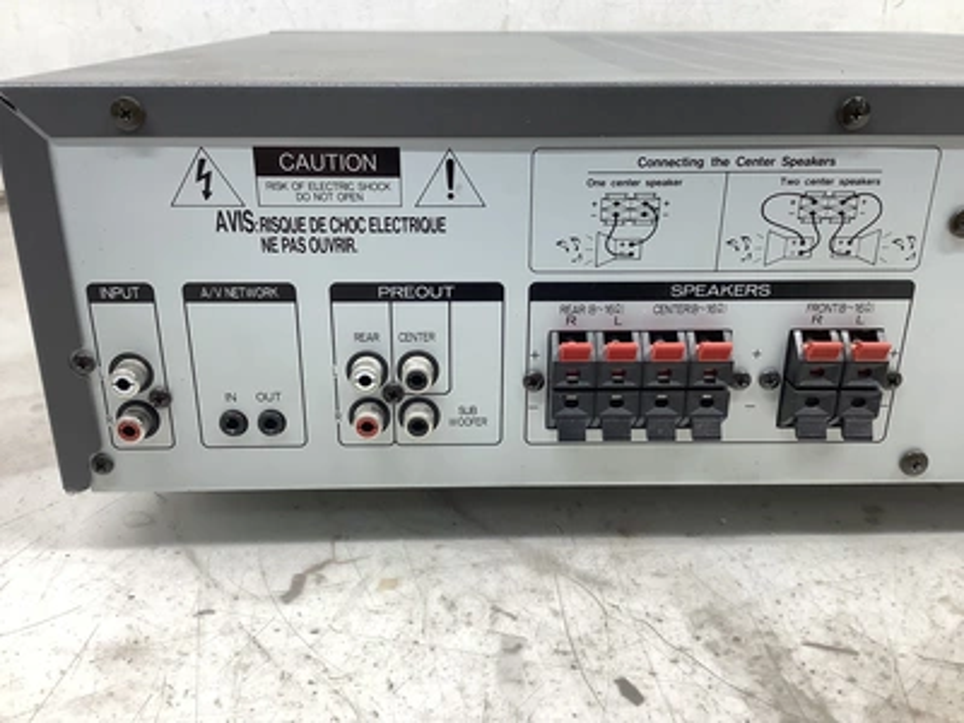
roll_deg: -0.3
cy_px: 362
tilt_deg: -22.4
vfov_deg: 45.4
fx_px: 863
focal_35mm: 31
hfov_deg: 58.4
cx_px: 482
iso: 100
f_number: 2.4
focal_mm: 3.3
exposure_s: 1/60
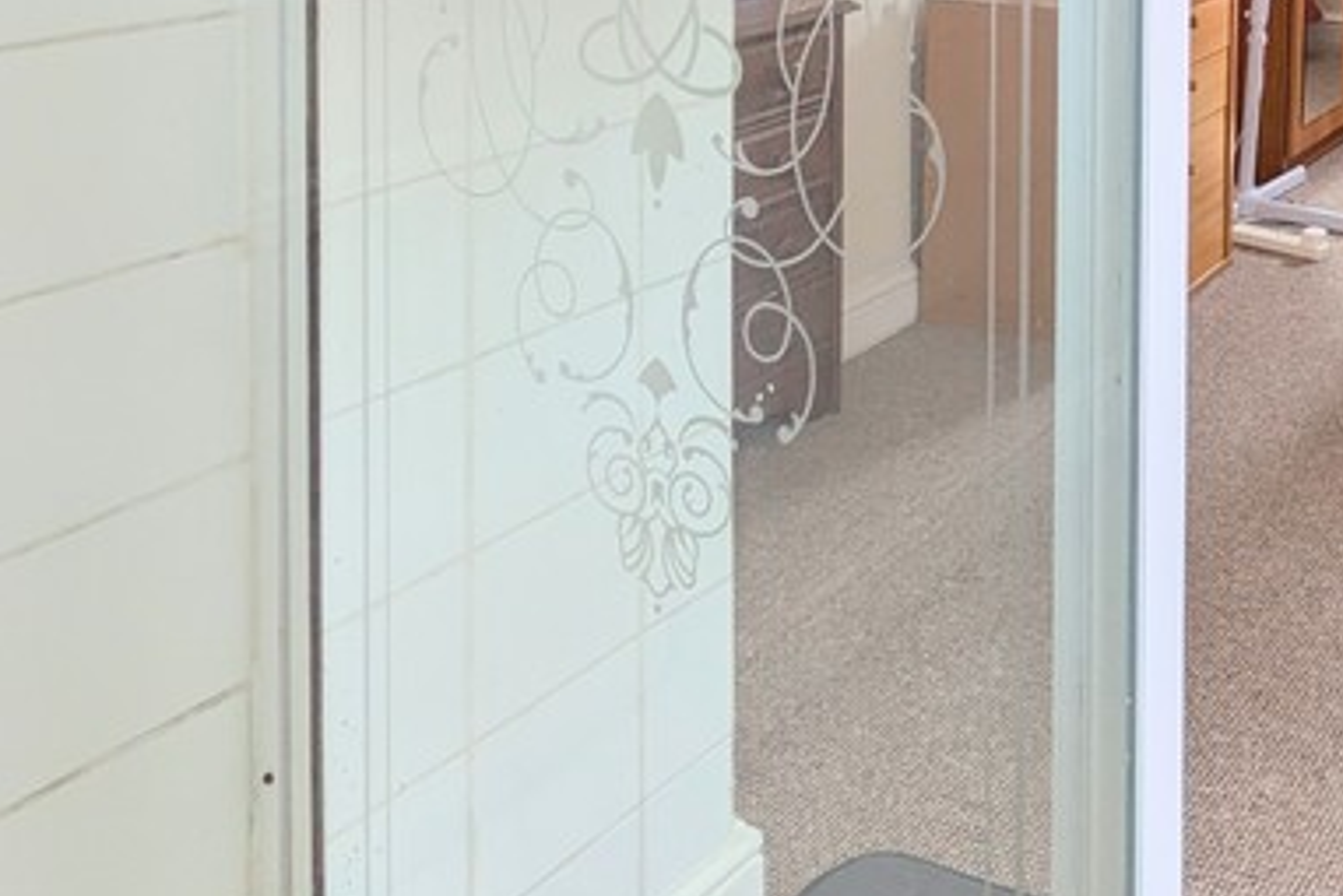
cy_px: -237
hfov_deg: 41.6
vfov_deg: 28.7
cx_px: 1403
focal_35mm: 39
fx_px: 1455
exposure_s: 1/138
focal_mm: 1.83
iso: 54
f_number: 2.2
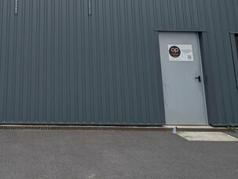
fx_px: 262
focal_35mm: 38
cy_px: -26
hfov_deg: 45.6
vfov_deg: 32.4
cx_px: 38
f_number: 1.95
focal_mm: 2.23
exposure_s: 1/1733
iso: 41
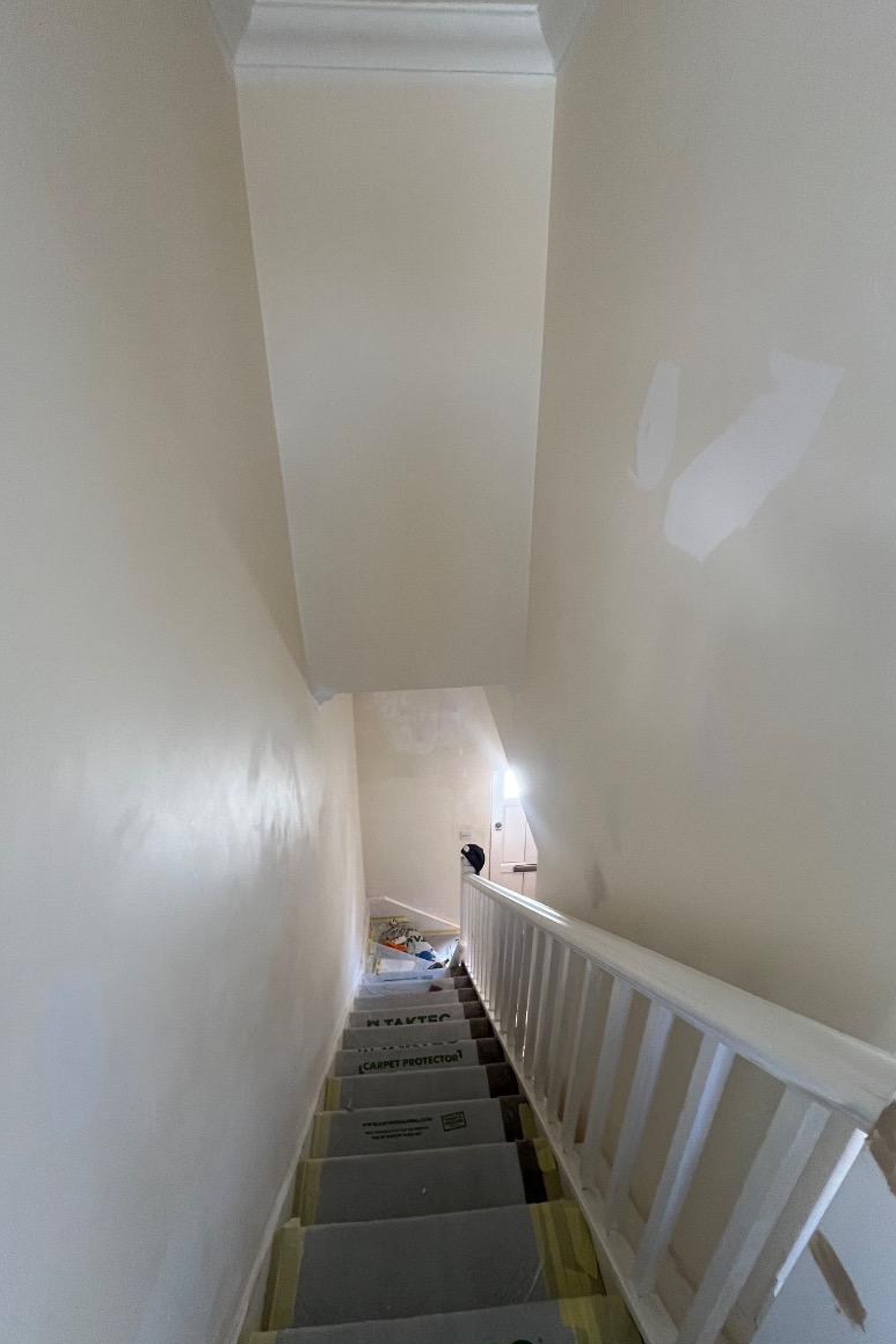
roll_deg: +1.3
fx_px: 522
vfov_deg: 104.2
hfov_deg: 81.2
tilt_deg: -25.3
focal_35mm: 14
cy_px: 675
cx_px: 428
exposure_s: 1/99
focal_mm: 1.57
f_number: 1.8
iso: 200
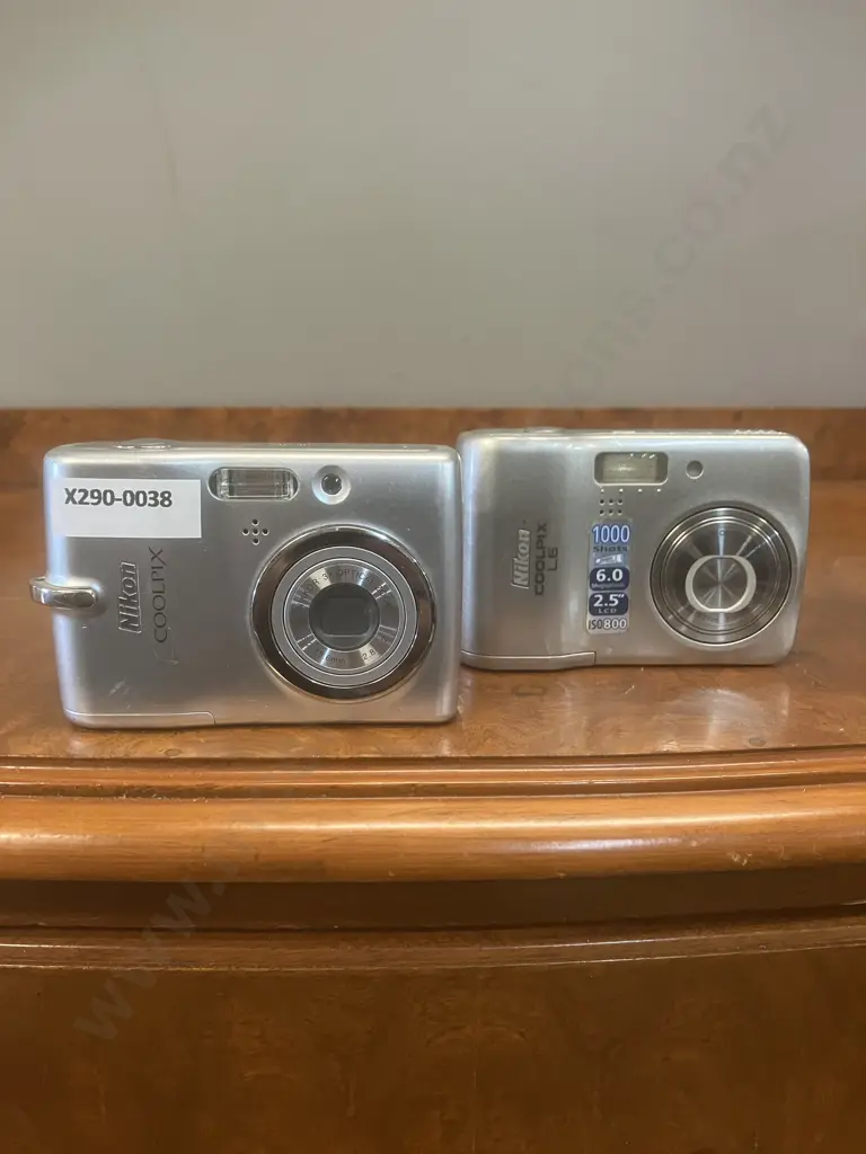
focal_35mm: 28
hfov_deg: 49.7
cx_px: 433
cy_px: 577
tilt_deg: -11.6
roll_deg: -0.1
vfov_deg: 63.4
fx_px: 934
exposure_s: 1/50
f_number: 1.8
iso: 250
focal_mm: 3.99
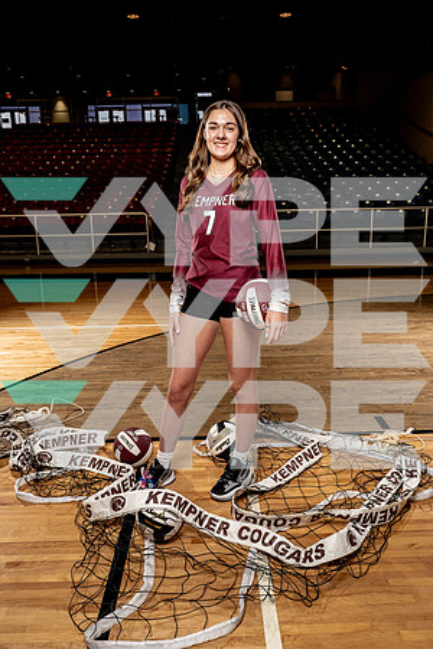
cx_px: 216
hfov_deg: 46.4
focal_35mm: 28
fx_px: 505
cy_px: 324
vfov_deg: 65.5
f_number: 5.6
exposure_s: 1/250
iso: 640
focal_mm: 28
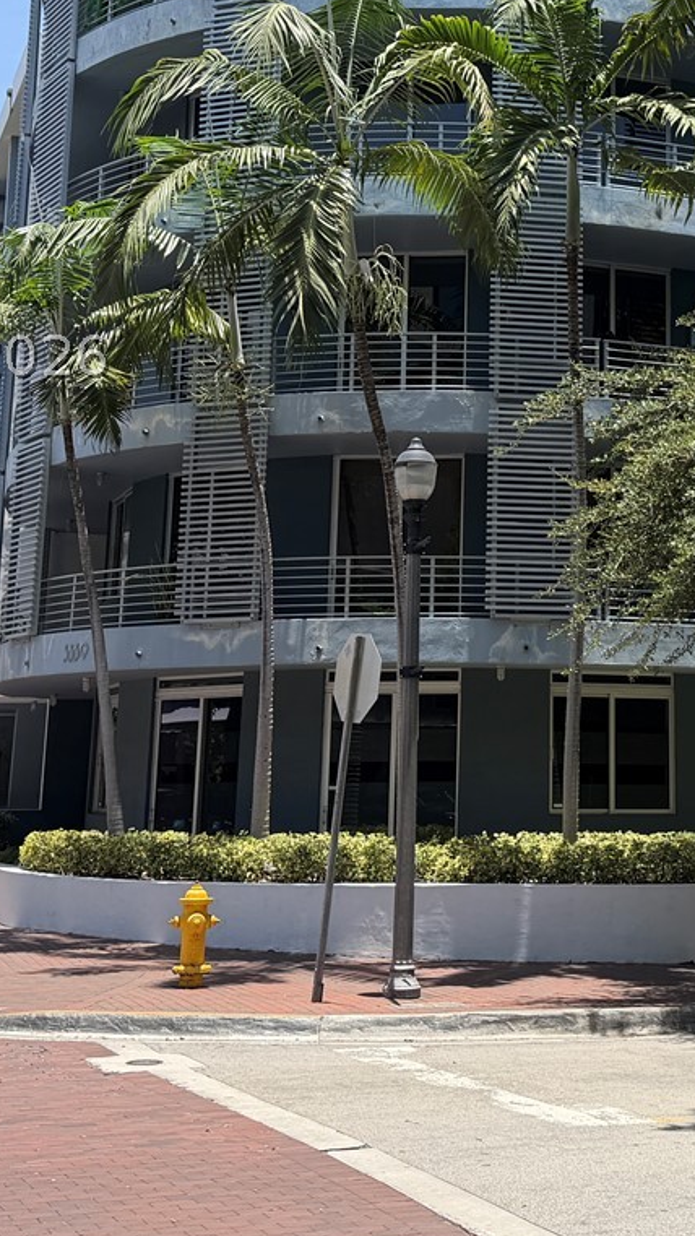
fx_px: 1802
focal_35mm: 55
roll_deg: +0.2
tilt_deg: +14.5
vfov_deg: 37.2
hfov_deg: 21.4
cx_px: 606
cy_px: 356
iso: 80
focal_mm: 6.76
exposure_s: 1/2611
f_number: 1.78
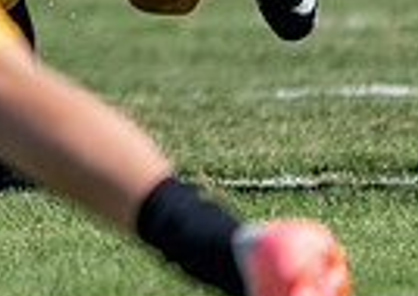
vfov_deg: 0.8
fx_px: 20889
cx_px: -585
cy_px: -330
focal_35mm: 1764
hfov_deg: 1.1
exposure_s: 1/1600
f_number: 5.6
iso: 250
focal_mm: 364
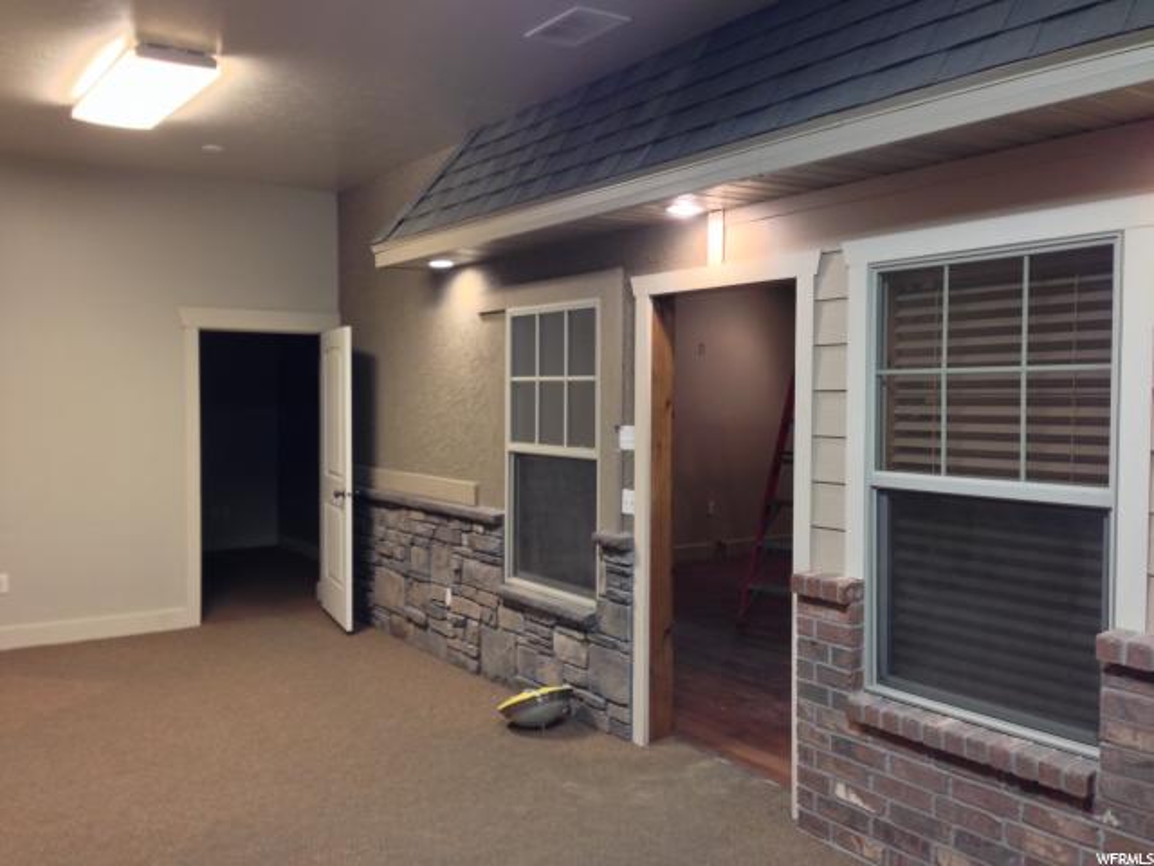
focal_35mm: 33
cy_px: 433
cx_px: 577
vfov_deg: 42.9
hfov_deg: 55.4
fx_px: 1100
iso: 160
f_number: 2.4
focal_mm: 4.12
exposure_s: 1/20
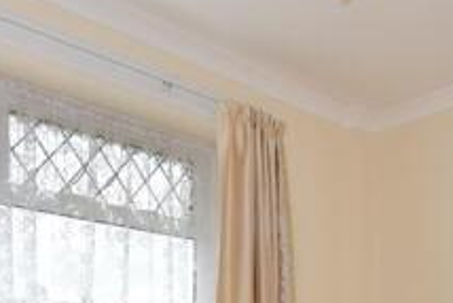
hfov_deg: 42.2
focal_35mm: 46
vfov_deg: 25.8
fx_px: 579
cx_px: 298
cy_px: 374
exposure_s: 1/250
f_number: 8
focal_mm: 10
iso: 200
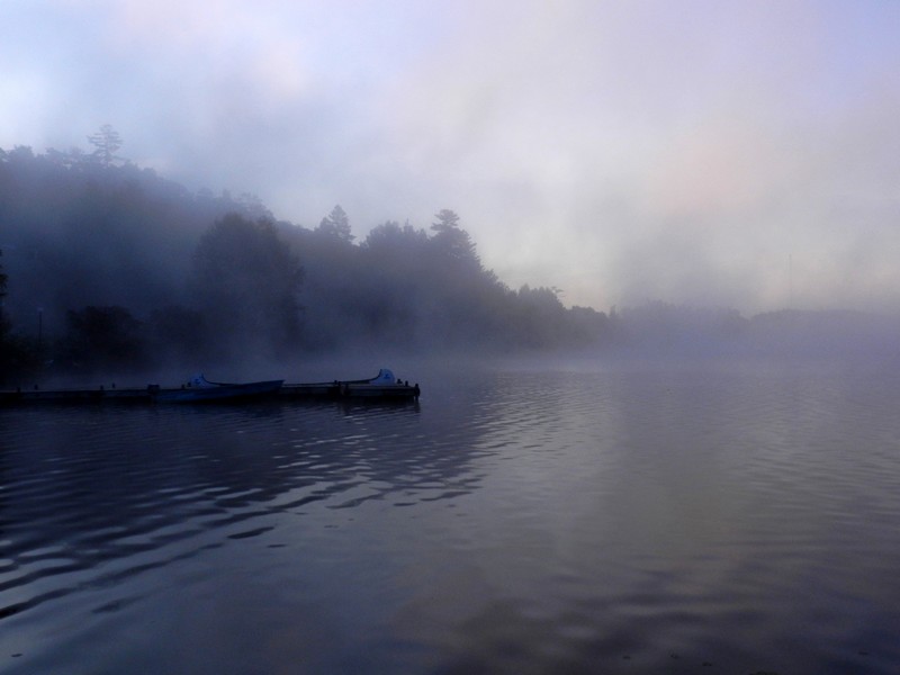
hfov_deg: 49.0
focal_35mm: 38
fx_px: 988
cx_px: 450
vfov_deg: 37.7
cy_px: 338
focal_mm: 6.7
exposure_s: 1/800
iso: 160
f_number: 5
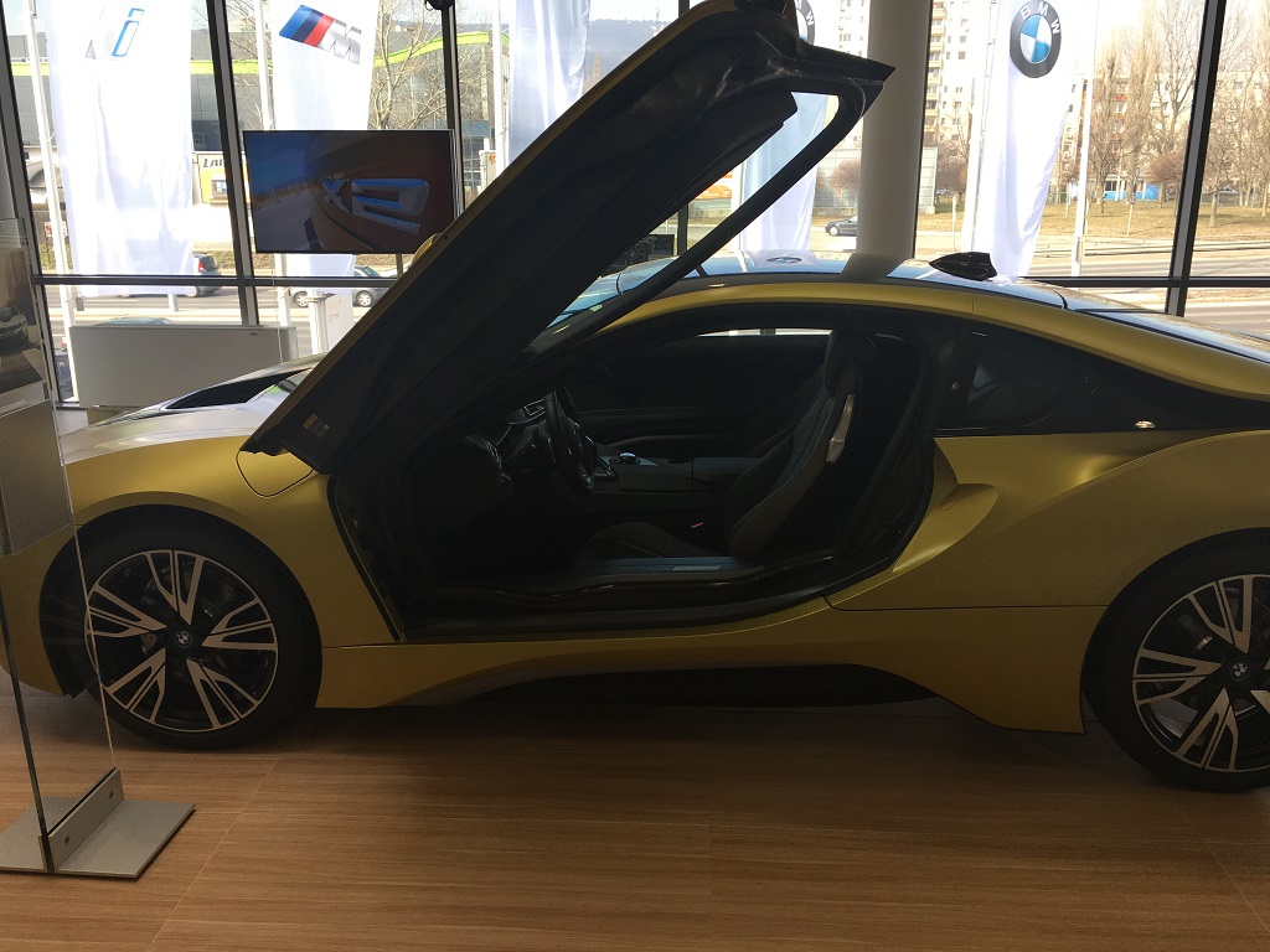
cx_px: 635
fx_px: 1064
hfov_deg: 61.7
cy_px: 476
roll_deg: +0.7
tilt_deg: -15.9
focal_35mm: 29
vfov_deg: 48.2
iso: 25
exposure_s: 1/217
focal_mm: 4.15
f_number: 2.2
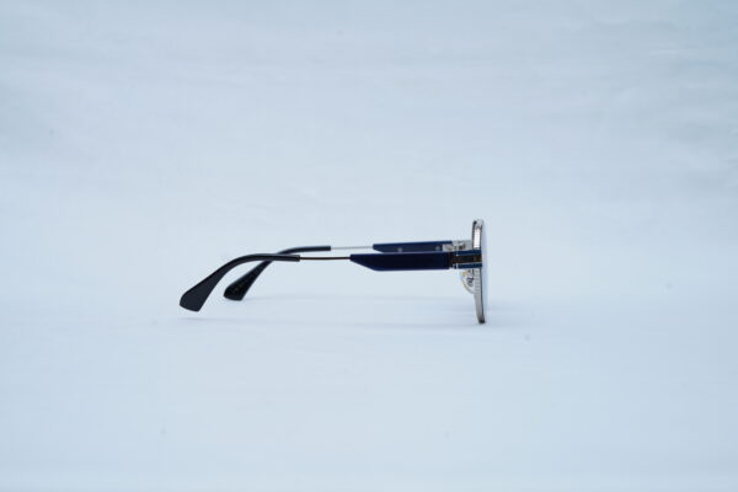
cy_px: 246
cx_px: 369
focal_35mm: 50
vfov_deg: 27.0
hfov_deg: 39.6
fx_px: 1025
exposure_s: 1/160
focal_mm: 50
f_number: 9
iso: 125
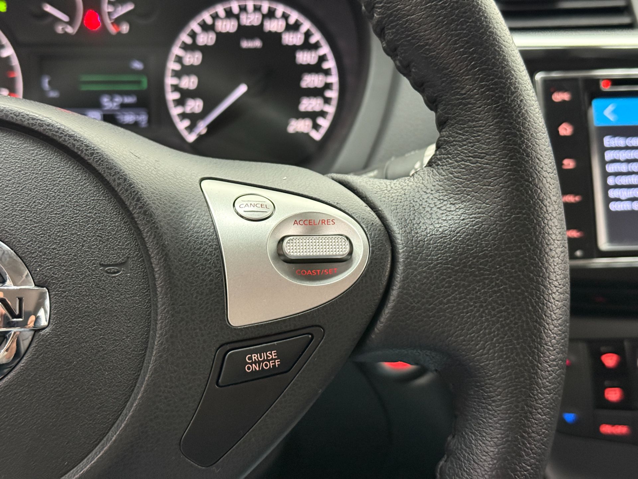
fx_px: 885
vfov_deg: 30.3
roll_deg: -1.2
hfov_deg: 39.7
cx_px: 319
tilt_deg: -20.2
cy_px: 240
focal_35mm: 48
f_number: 1.78
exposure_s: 1/30
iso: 400
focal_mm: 6.76
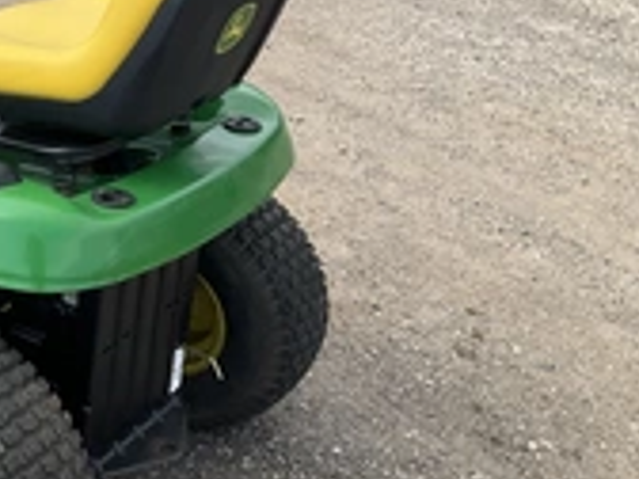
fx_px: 1274
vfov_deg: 21.2
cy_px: 160
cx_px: -106
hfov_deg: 25.6
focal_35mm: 69
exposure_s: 1/781
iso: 25
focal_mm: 3
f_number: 1.8
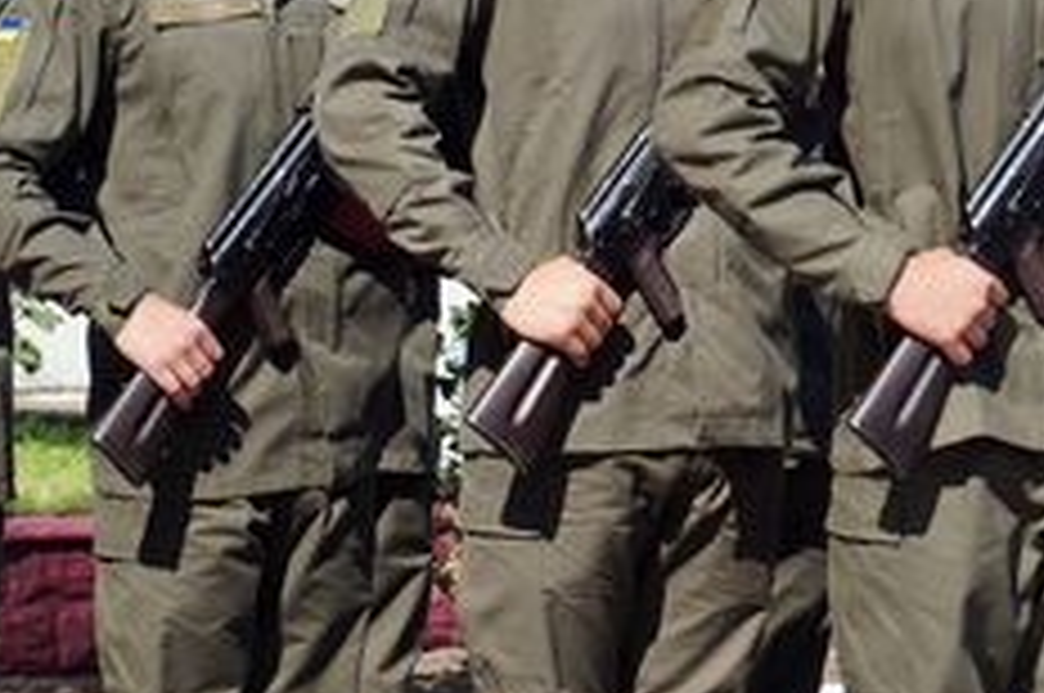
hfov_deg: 4.5
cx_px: 1071
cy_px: 218
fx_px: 13119
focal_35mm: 453
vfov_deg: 3.0
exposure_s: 1/250
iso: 100
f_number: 7.1
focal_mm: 100
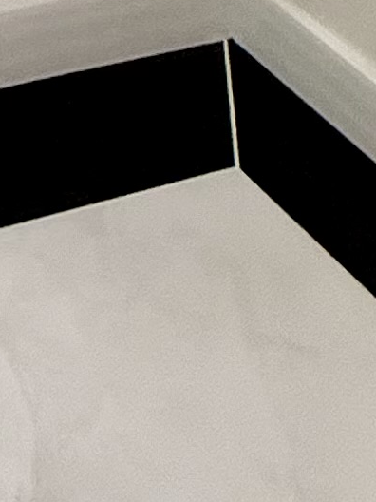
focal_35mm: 107
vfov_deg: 10.2
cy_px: -1155
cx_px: -846
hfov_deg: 9.6
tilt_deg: -0.5
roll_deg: +2.9
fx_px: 1550
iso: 80
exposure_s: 1/100
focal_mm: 2.22
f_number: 2.2
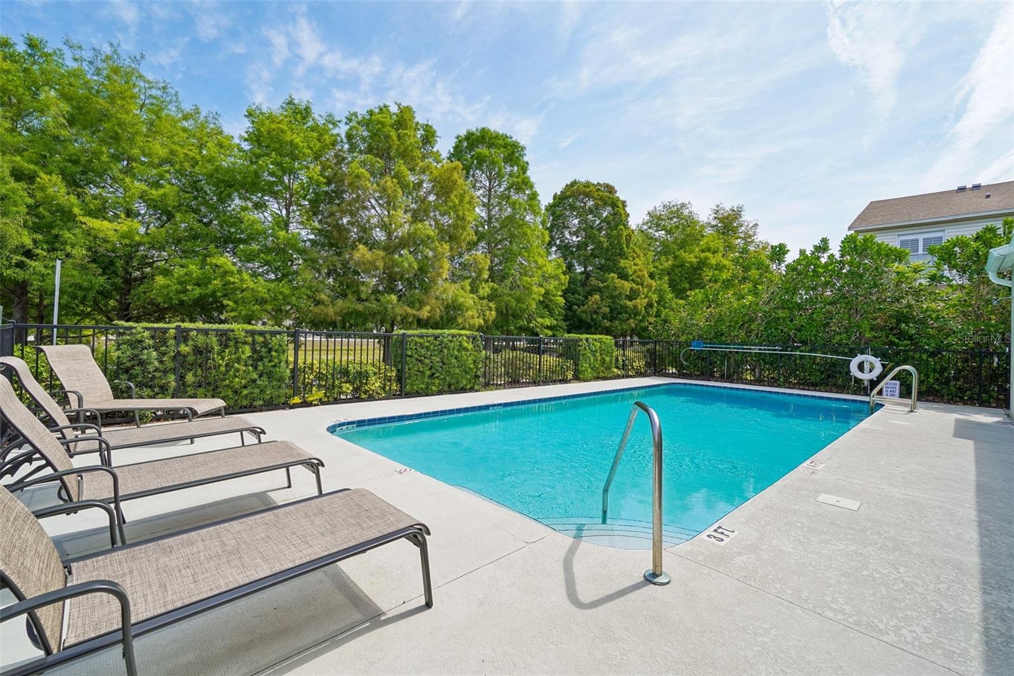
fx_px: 422
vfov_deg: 77.3
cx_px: 507
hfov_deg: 100.4
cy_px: 338
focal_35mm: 15
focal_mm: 10
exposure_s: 1/200
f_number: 8
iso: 100
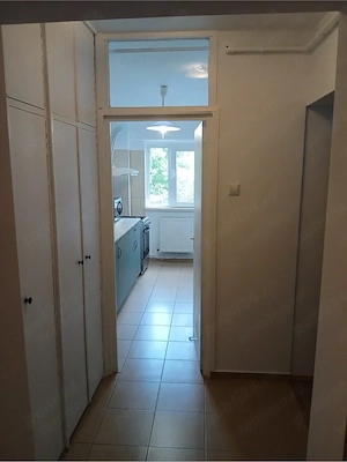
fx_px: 348
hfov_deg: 53.1
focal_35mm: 26
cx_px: 174
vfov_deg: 67.3
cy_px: 231
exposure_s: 1/50
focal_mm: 3.98
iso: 160
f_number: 1.8
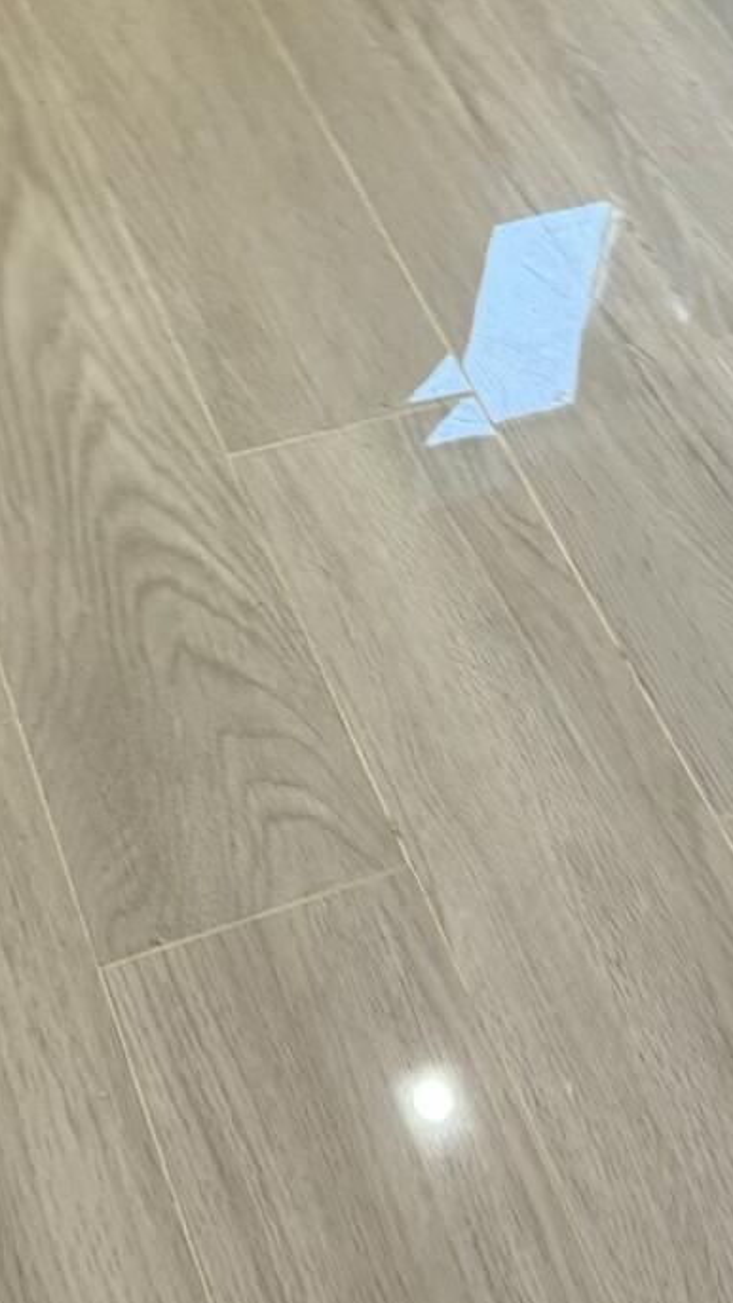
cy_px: 329
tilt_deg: -47.9
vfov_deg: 33.7
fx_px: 2107
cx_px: 429
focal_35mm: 61
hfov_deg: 19.7
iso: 160
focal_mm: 6.76
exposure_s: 1/60
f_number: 1.78
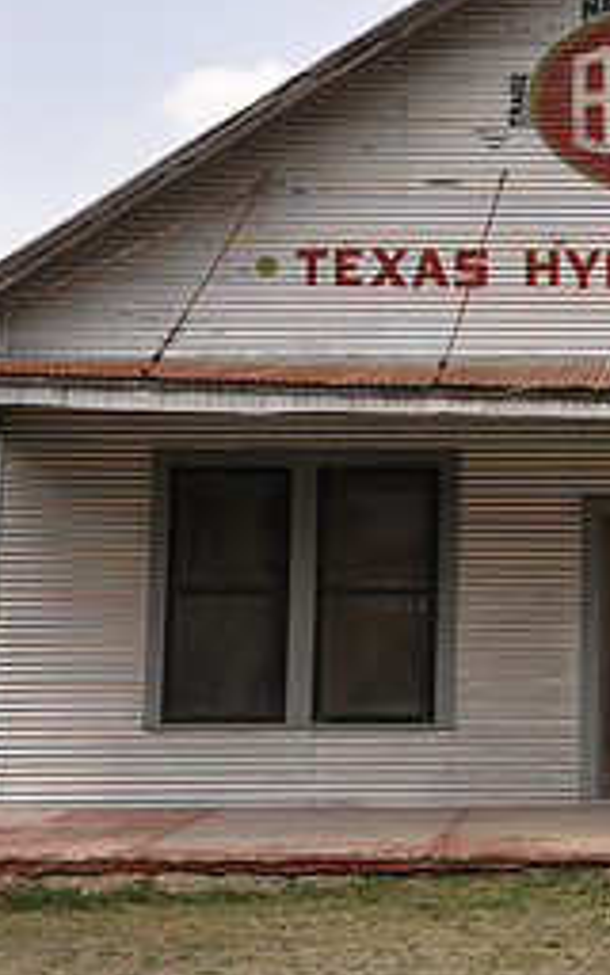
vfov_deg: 24.8
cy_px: 348
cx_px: 782
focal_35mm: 83
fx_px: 2208
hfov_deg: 15.1
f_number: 5.6
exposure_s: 1/200
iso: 200
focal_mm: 24
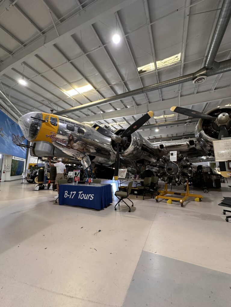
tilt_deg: +7.5
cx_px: 116
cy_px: 154
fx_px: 125
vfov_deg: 102.1
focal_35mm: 14
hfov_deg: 85.7
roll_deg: -0.3
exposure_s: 1/60
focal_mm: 2.22
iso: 200
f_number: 2.2
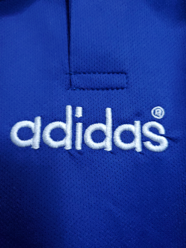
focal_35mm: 26
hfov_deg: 53.1
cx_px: 93
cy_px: 124
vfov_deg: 67.3
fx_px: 186
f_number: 1.5
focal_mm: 4.3
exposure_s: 1/30
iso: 200
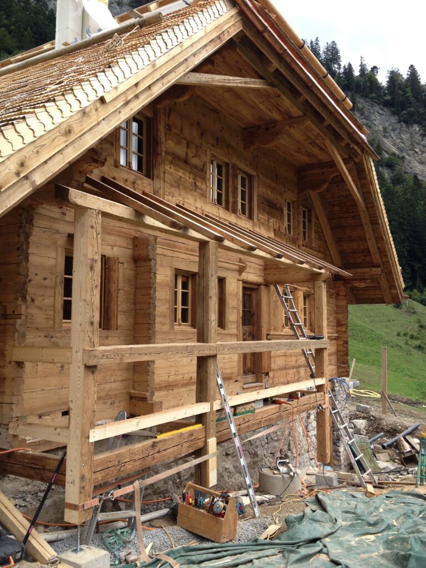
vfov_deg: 52.6
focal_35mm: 35
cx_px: 213
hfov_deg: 40.7
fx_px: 574
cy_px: 284
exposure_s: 1/236
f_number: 2.4
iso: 64
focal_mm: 4.28
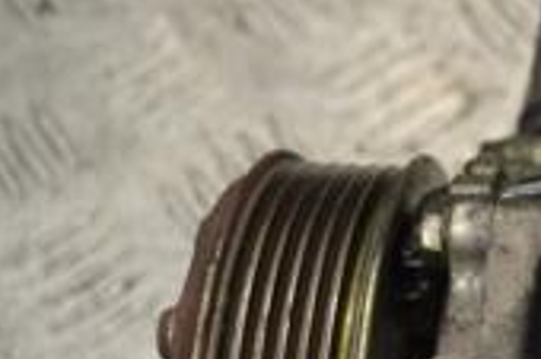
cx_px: 745
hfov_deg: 15.2
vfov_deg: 10.7
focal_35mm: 127
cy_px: 327
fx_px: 1907
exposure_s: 1/30
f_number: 4
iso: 110
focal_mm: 24
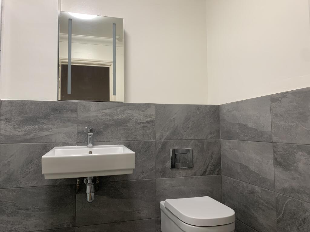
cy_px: 116
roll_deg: +1.6
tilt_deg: +3.6
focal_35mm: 26
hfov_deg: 67.3
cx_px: 155
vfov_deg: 53.1
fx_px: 233
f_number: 1.8
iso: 100
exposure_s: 1/80
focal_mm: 4.25
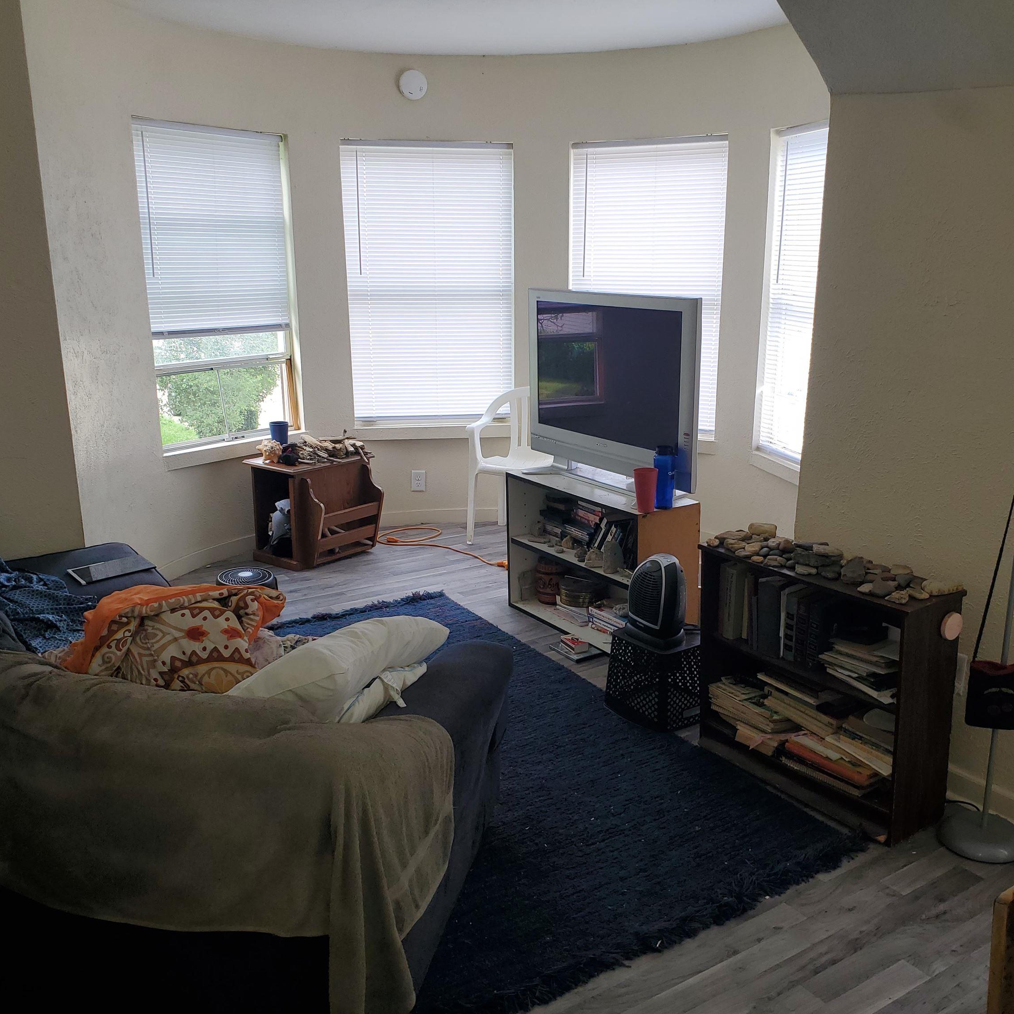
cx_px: 504
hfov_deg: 52.5
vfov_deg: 52.5
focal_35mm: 31
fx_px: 1027
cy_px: 509
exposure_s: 1/60
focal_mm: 4.3
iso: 50
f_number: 2.4
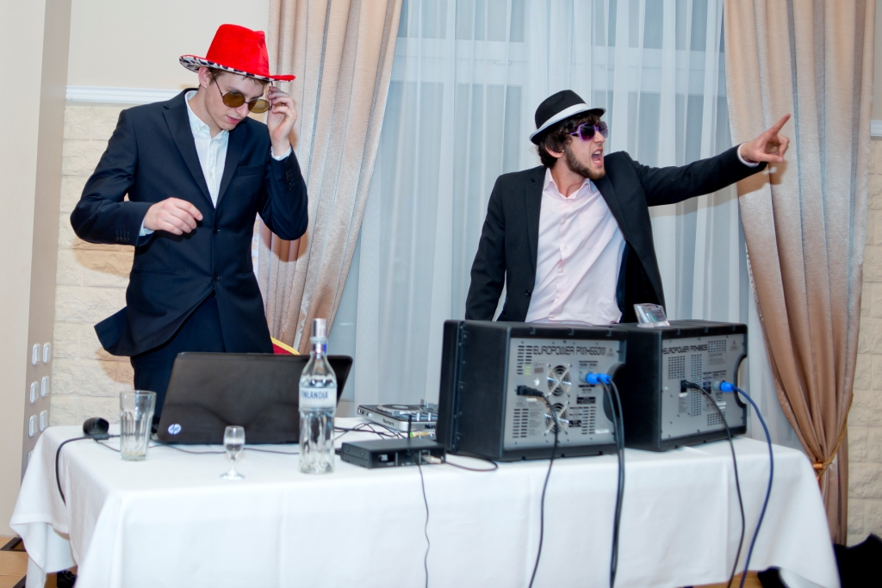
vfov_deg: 37.9
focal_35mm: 35
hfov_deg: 54.4
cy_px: 294
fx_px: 858
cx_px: 441
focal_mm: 35
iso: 400
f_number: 2.8
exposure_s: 1/320
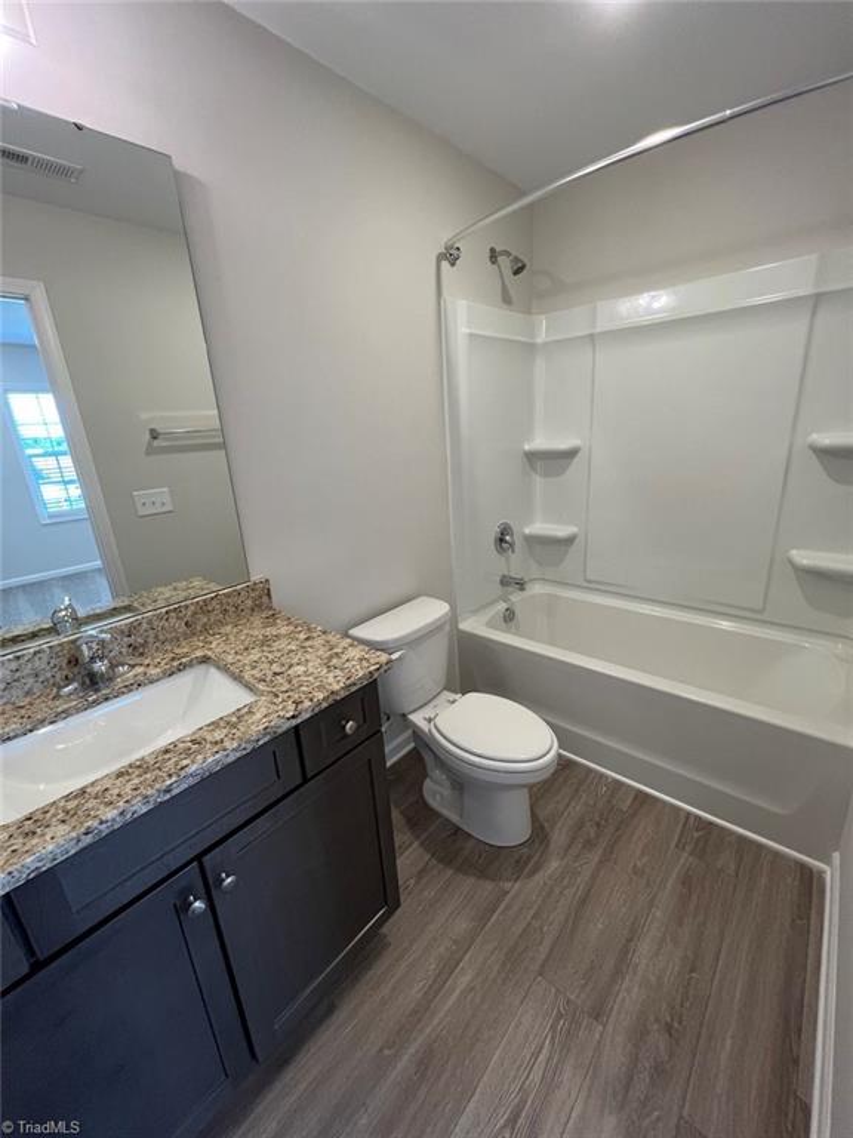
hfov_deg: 89.9
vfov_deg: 106.2
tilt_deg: -17.4
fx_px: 427
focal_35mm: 13
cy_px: 569
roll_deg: +4.4
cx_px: 426
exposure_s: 1/120
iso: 160
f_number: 1.8
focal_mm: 1.57
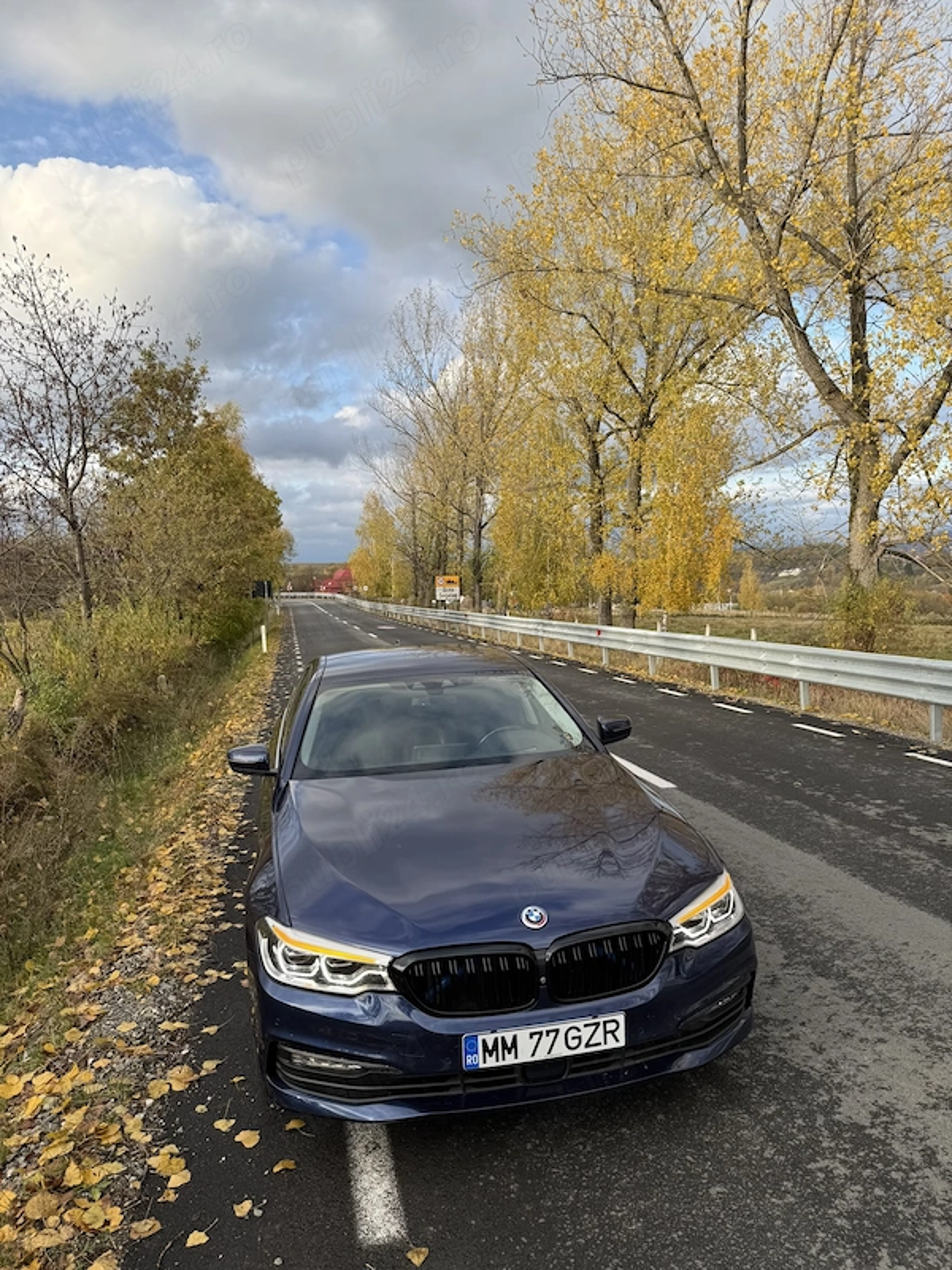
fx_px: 880
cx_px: 476
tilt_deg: -4.7
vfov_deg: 71.6
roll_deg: +1.0
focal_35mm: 24
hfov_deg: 56.8
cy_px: 635
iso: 80
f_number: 1.78
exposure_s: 1/1156
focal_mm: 6.76
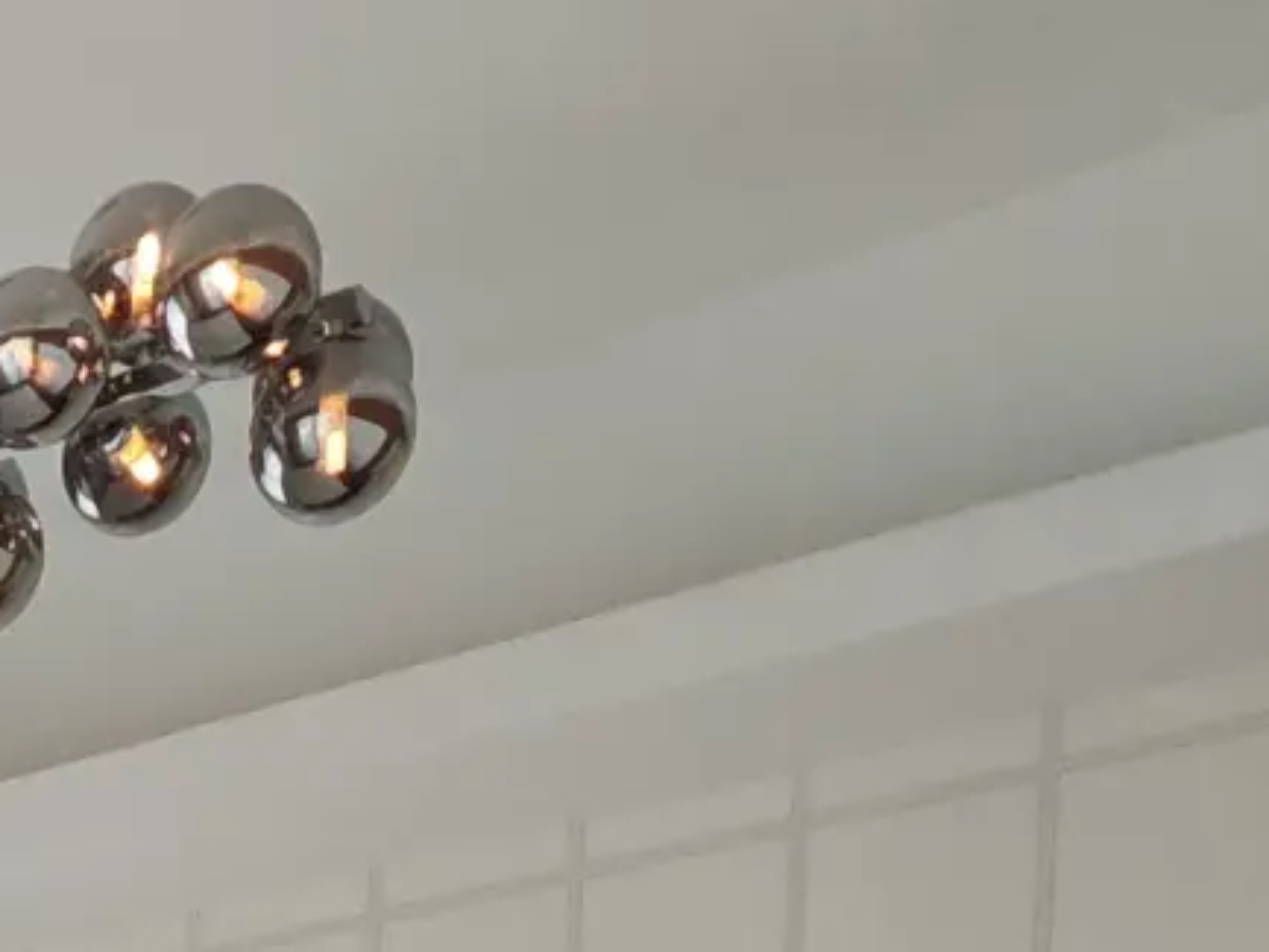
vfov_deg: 15.8
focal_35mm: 71
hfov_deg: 23.7
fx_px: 2604
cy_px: 1960
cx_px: -431
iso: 50
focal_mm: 1.96
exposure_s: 1/260
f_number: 2.2
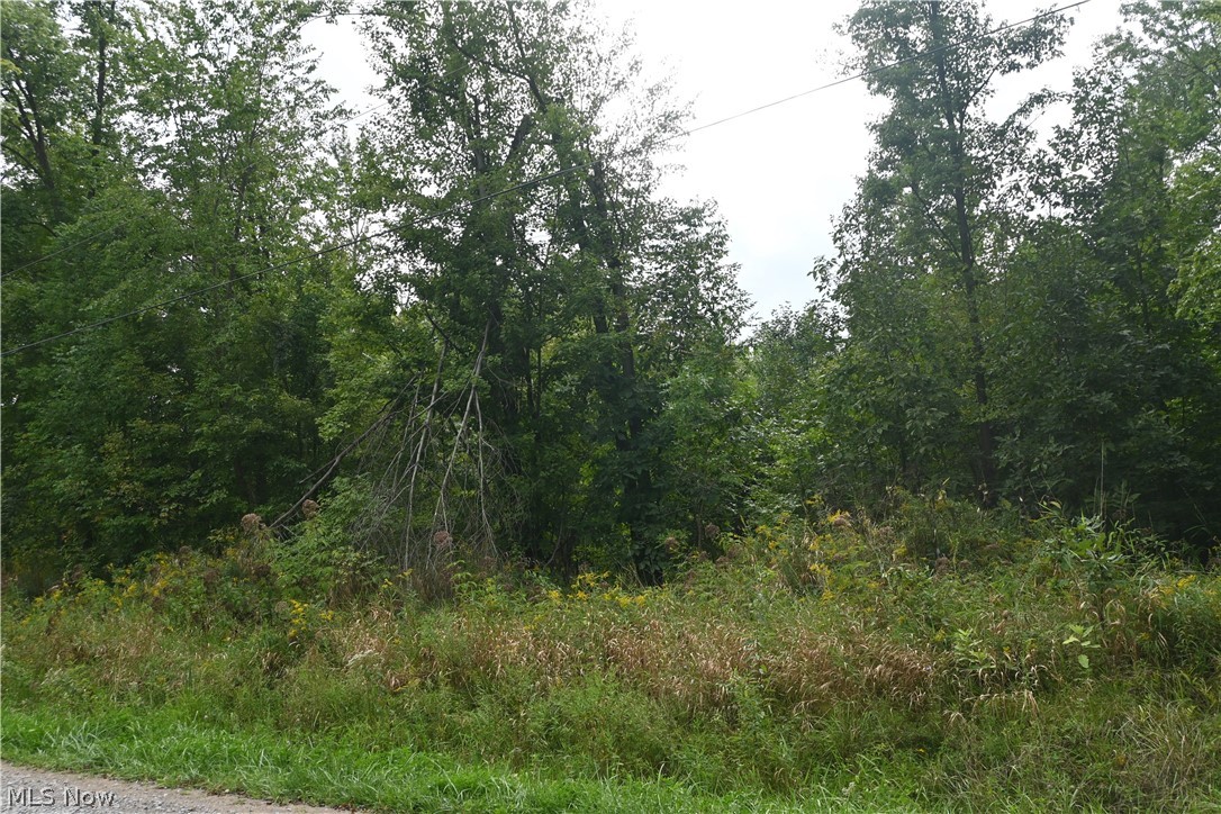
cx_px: 610
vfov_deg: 41.7
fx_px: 1068
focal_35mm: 32
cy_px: 407
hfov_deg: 59.5
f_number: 5.6
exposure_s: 1/250
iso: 160
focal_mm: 21
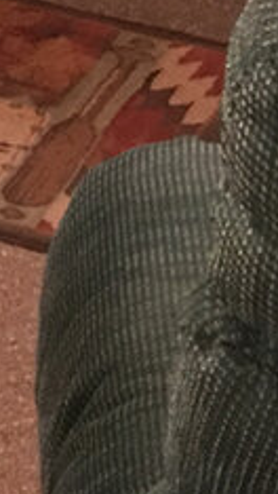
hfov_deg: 6.1
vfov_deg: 10.4
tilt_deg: -10.7
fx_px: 2471
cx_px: -430
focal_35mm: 189
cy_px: -513
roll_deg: -0.2
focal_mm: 4.15
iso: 100
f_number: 2.2
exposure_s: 1/4
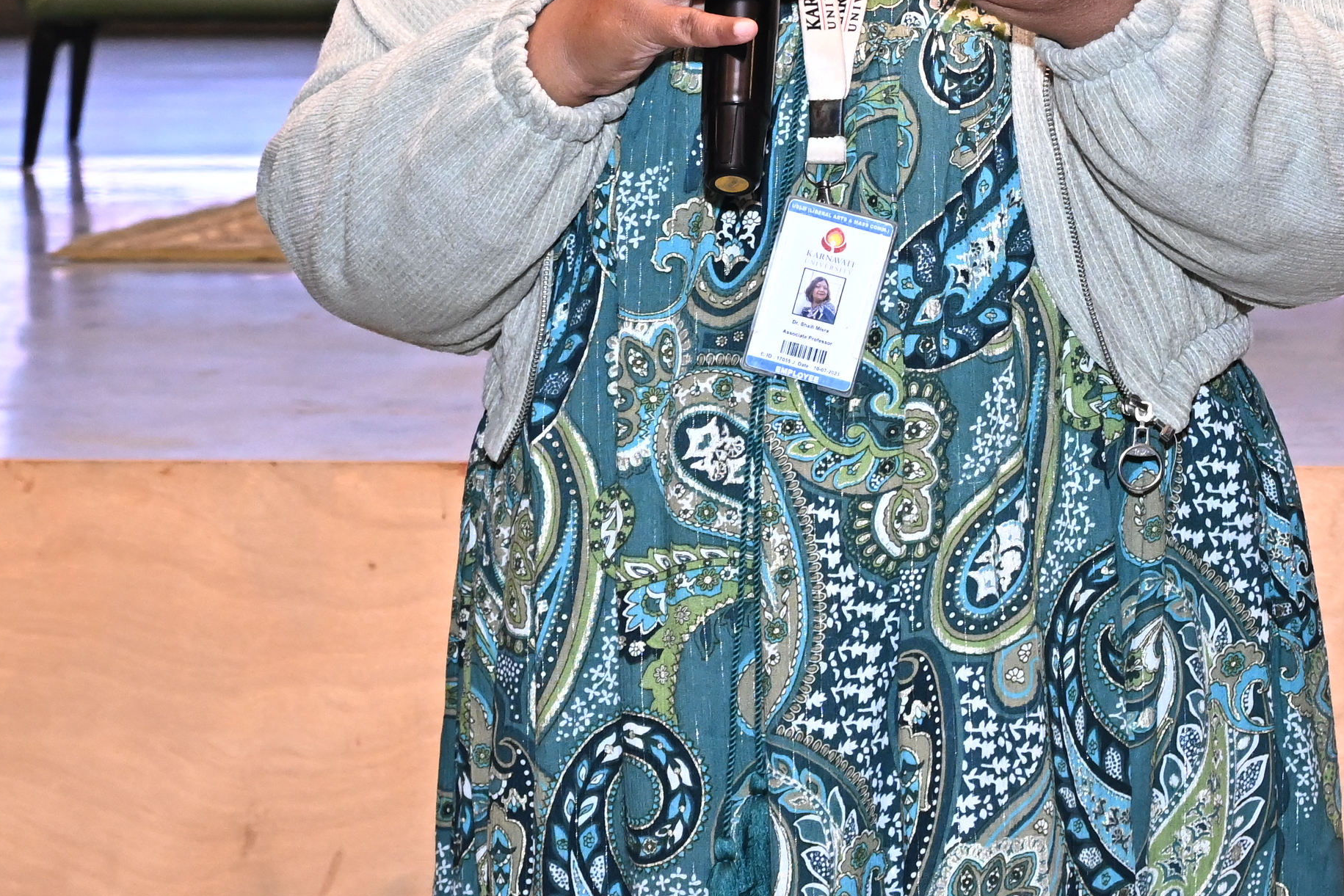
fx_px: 5301
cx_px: 1147
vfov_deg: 9.4
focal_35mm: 142
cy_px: -434
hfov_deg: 14.3
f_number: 5.6
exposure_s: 1/125
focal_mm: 42
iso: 1600
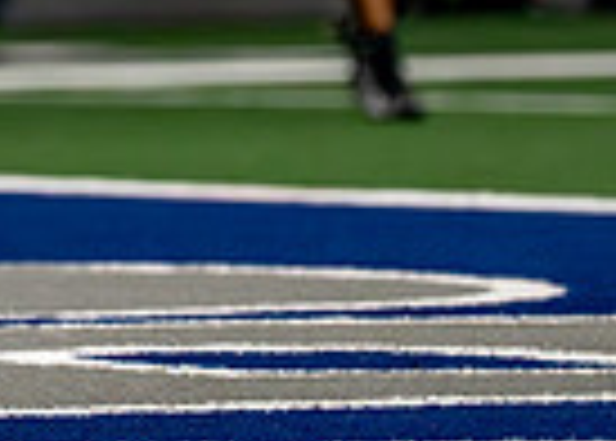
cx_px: -565
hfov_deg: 2.3
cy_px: -453
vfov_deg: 1.6
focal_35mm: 876
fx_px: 15333
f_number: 2.8
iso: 5000
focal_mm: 156
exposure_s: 1/2000
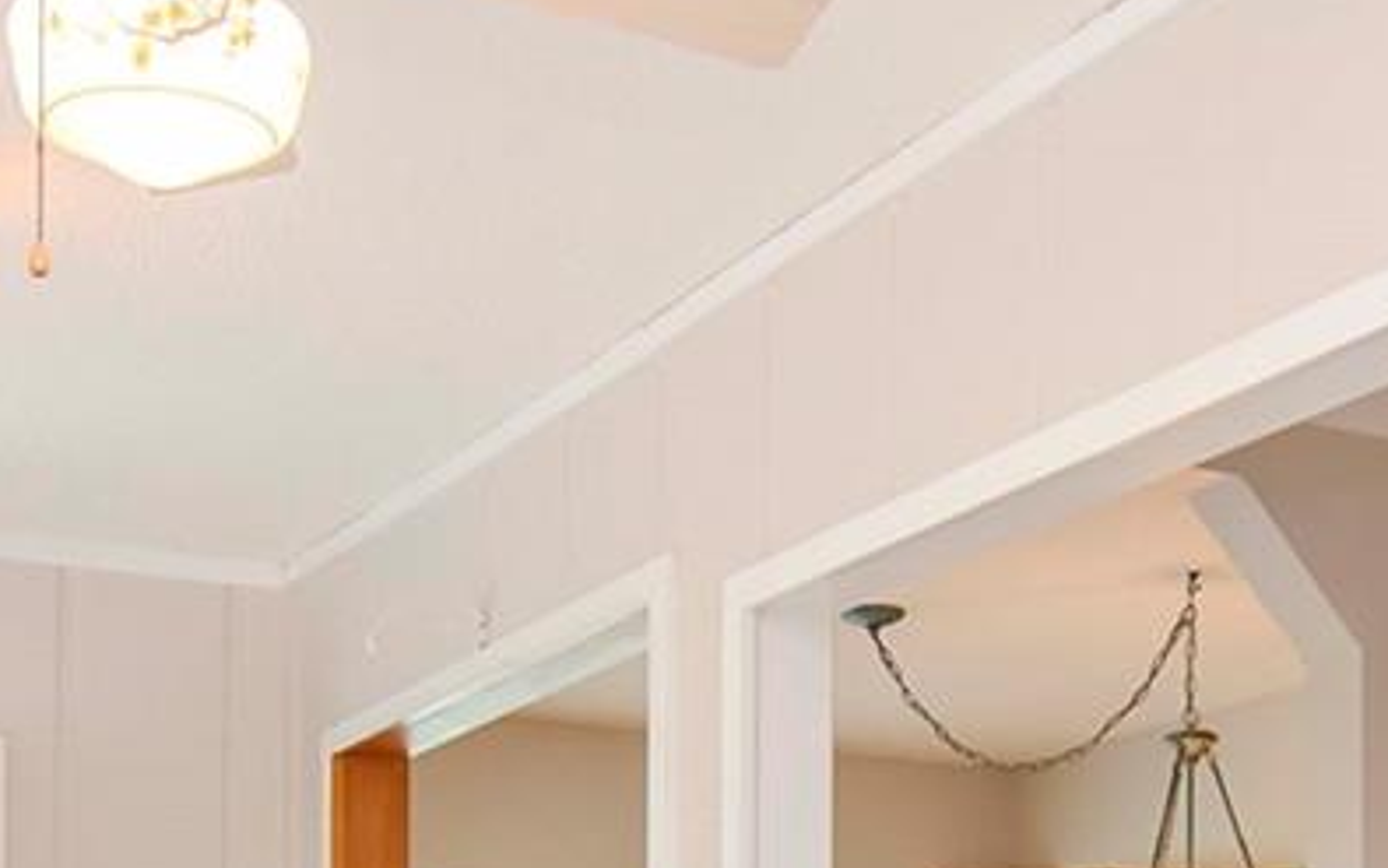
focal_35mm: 68
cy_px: 1216
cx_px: 727
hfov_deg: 30.2
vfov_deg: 17.6
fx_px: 2575
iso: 640
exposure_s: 1/160
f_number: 5
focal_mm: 11
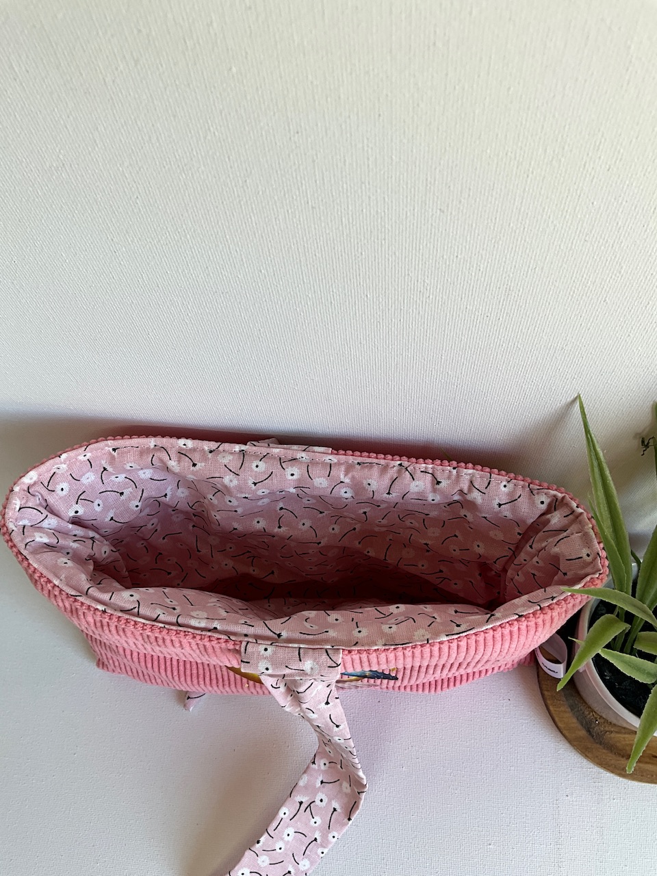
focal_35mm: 29
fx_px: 734
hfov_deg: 48.2
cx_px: 328
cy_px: 438
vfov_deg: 61.7
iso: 25
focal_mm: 3
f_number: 1.8
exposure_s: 1/100
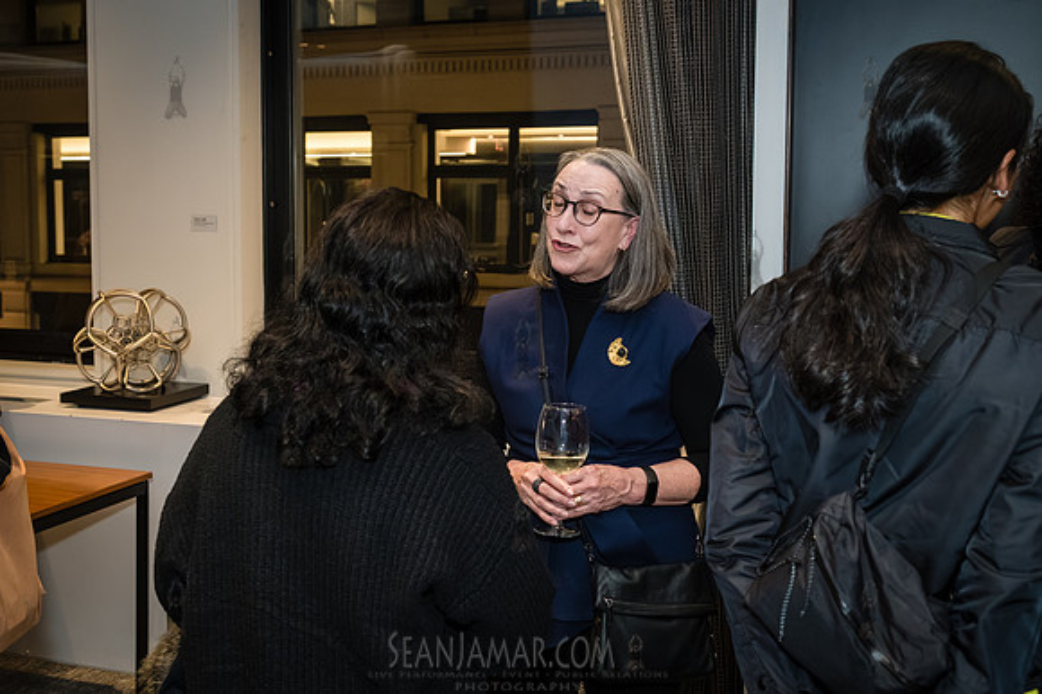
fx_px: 1240
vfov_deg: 31.2
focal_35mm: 43
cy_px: 298
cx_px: 458
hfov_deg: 45.5
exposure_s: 1/200
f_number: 5
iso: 6400
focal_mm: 35
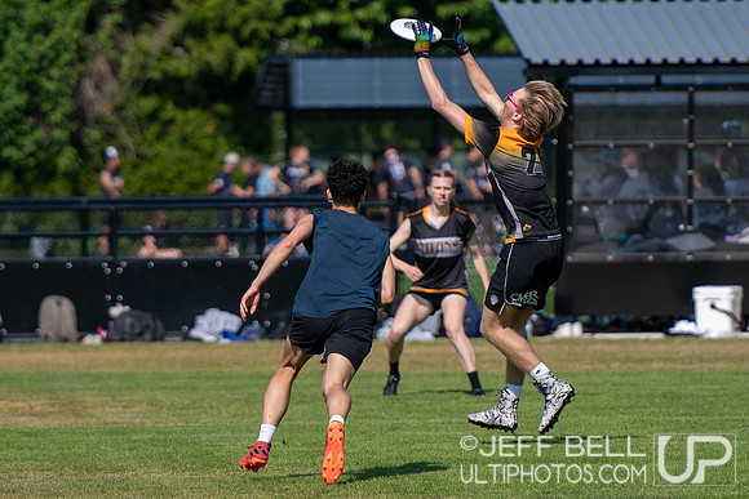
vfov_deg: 2.3
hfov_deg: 3.4
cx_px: 374
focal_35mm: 600
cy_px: 187
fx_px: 12488
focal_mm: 200
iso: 140
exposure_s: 1/2000
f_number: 3.2
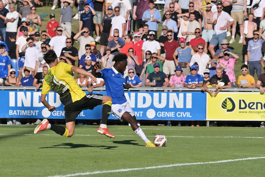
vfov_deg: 6.9
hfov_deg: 10.3
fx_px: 1472
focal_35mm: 200
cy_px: 88
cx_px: 132
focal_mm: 200
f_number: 6.3
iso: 400
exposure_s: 1/5000
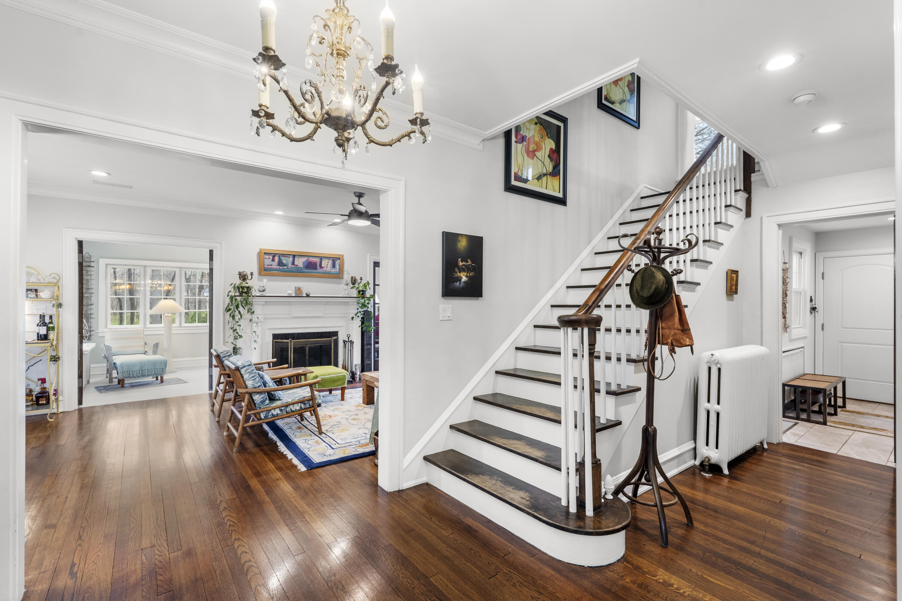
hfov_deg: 95.0
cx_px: 451
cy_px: 300
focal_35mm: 16
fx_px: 413
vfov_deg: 72.1
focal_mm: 16.5
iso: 1000
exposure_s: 1/2
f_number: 9
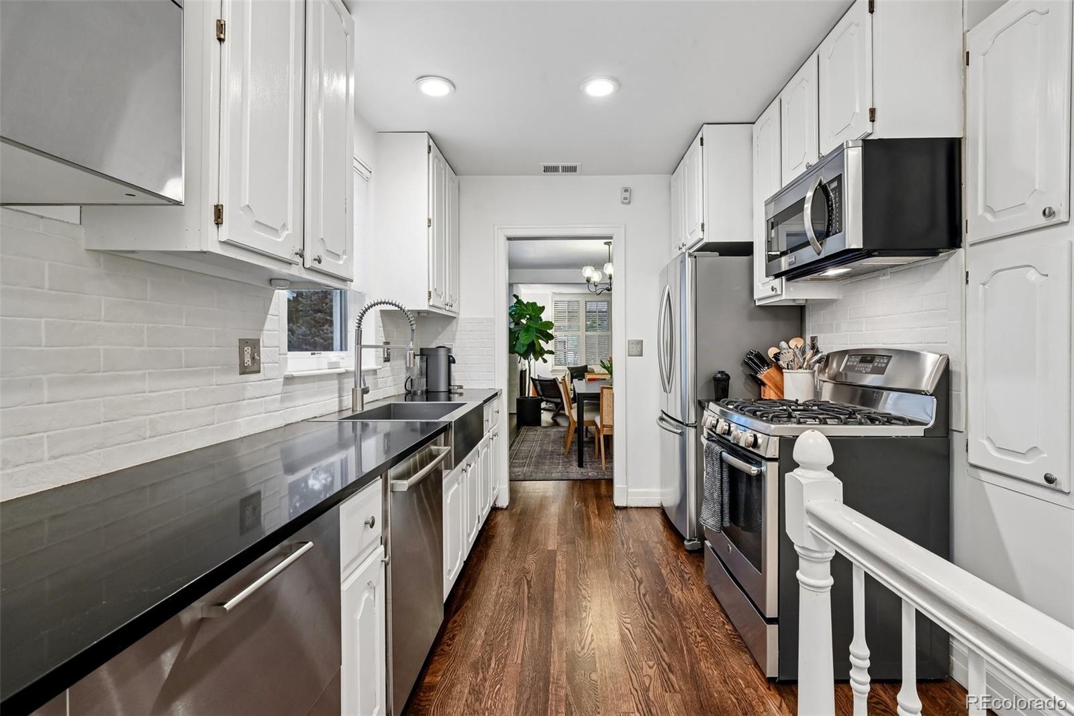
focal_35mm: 16
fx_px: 477
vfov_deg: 73.7
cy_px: 358
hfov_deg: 96.7
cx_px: 537
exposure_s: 1/4
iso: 400
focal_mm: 16
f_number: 10
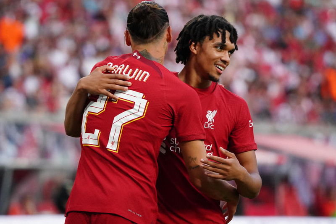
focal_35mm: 368
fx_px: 3434
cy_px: 112
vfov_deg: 3.7
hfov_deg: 5.6
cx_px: 168
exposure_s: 1/1600
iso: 6400
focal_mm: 368
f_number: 6.3
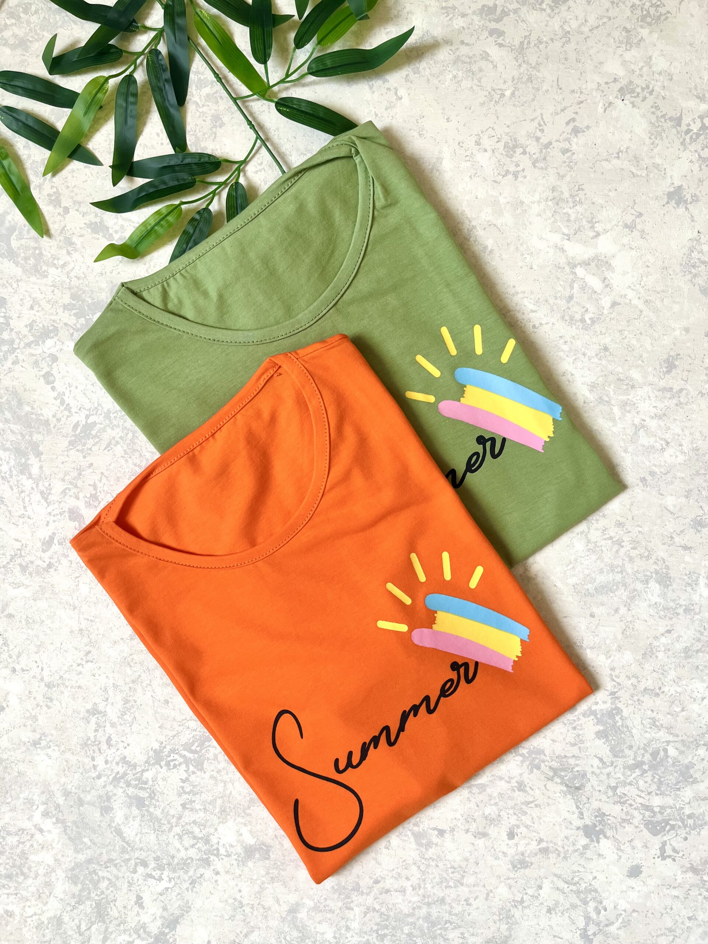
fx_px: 709
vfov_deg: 67.3
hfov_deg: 53.1
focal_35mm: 26
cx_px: 354
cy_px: 472
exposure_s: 1/121
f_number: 1.6
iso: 125
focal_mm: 5.1
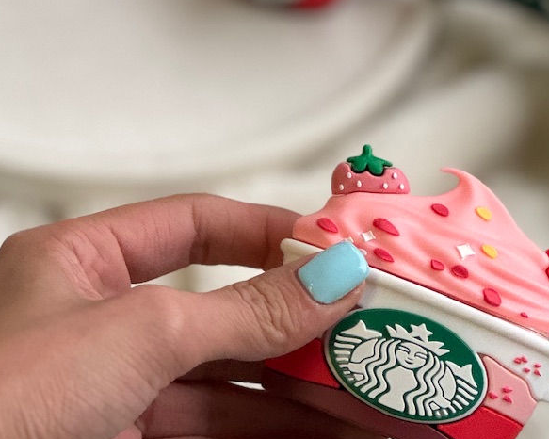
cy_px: 367
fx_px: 2680
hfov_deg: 11.7
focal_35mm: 165
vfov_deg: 9.3
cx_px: 404
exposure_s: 1/100
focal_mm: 9
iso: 250
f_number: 2.8
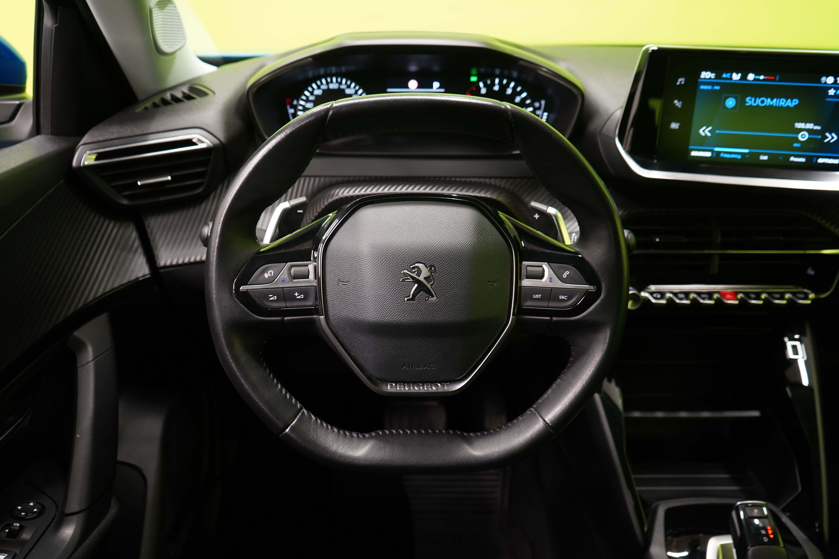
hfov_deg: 61.9
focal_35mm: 30
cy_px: 280
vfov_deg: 43.6
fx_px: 699
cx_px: 420
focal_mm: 30
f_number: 5
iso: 1600
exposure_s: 1/25
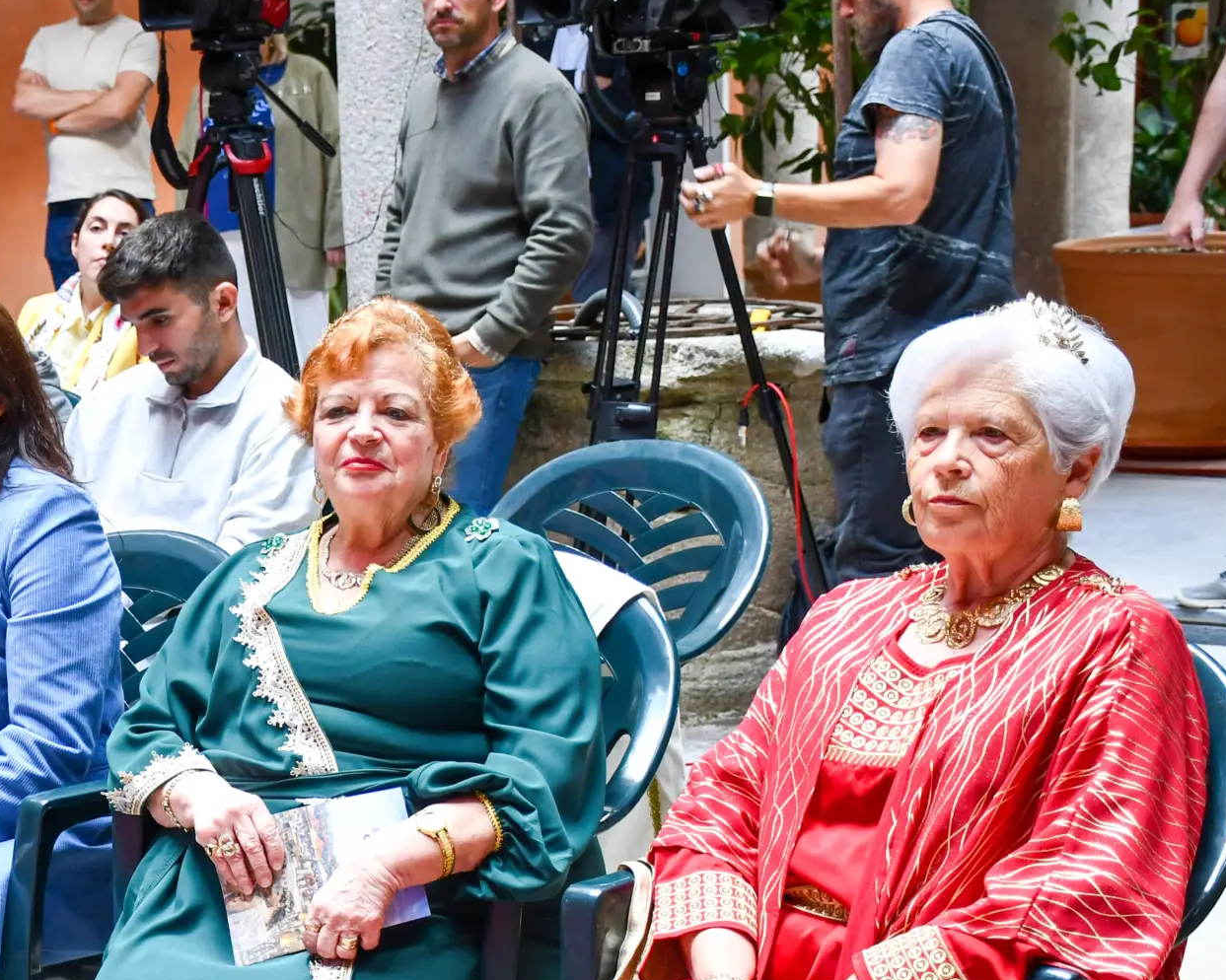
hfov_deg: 21.3
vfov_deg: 17.6
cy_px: 642
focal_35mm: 87
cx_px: 22
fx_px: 3156
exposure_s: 1/160
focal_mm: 30
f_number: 4
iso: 800
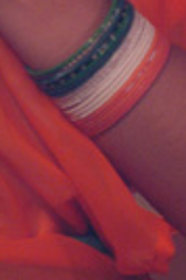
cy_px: -263
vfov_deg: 1.5
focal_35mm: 1341
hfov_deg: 1.0
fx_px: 10419
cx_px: -133
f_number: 2.8
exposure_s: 1/160
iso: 800
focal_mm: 200
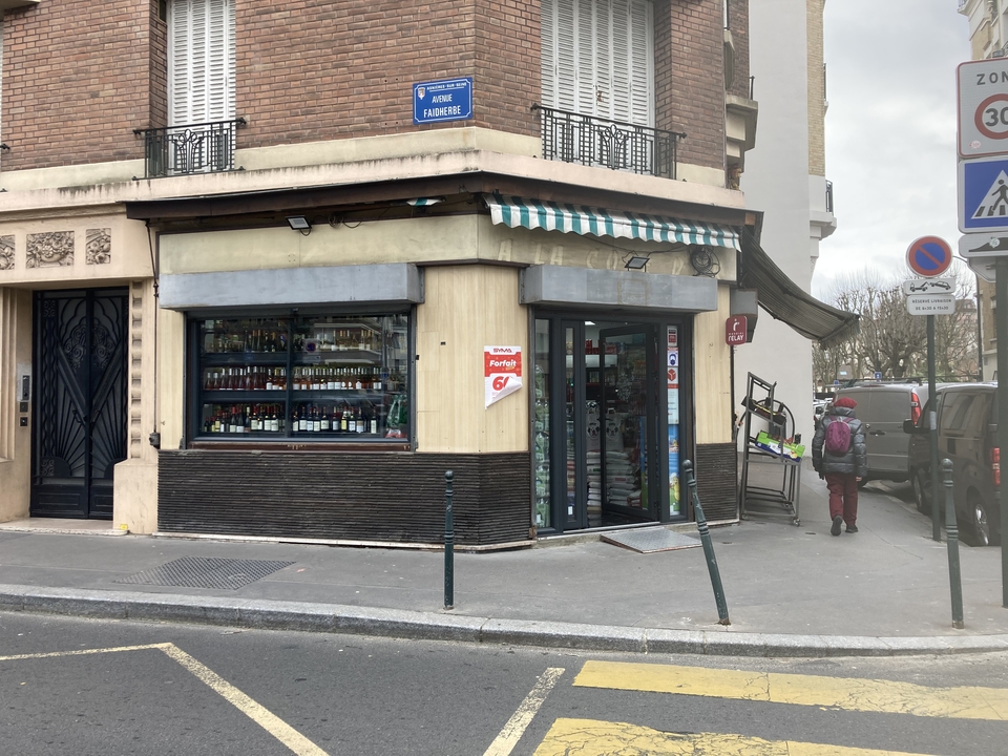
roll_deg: +0.1
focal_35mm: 28
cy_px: 378
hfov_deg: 63.4
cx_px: 504
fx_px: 815
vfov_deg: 49.7
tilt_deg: +2.2
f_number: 1.8
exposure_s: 1/197
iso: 20
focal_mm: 3.99
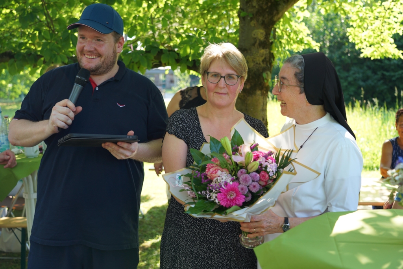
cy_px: 134
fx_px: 515
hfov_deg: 42.7
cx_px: 202
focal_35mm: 46
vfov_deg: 29.3
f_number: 4
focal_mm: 46
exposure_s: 1/160
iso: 200
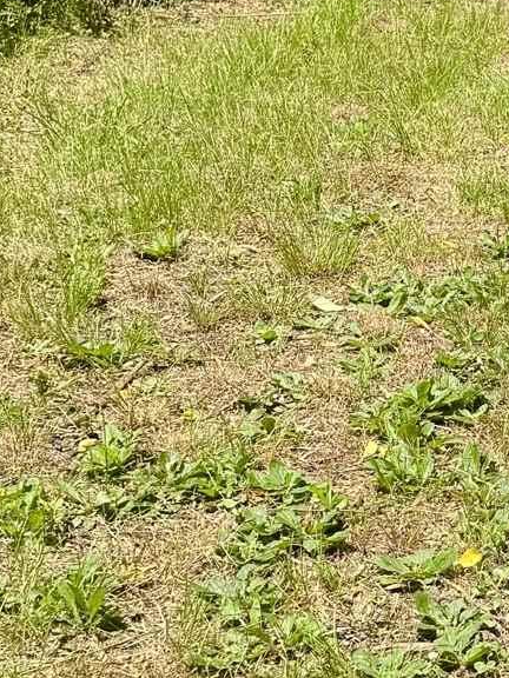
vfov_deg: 20.4
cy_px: 321
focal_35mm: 96
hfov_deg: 14.5
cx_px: 727
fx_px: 1882
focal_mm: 6.76
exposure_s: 1/1980
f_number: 1.78
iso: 80
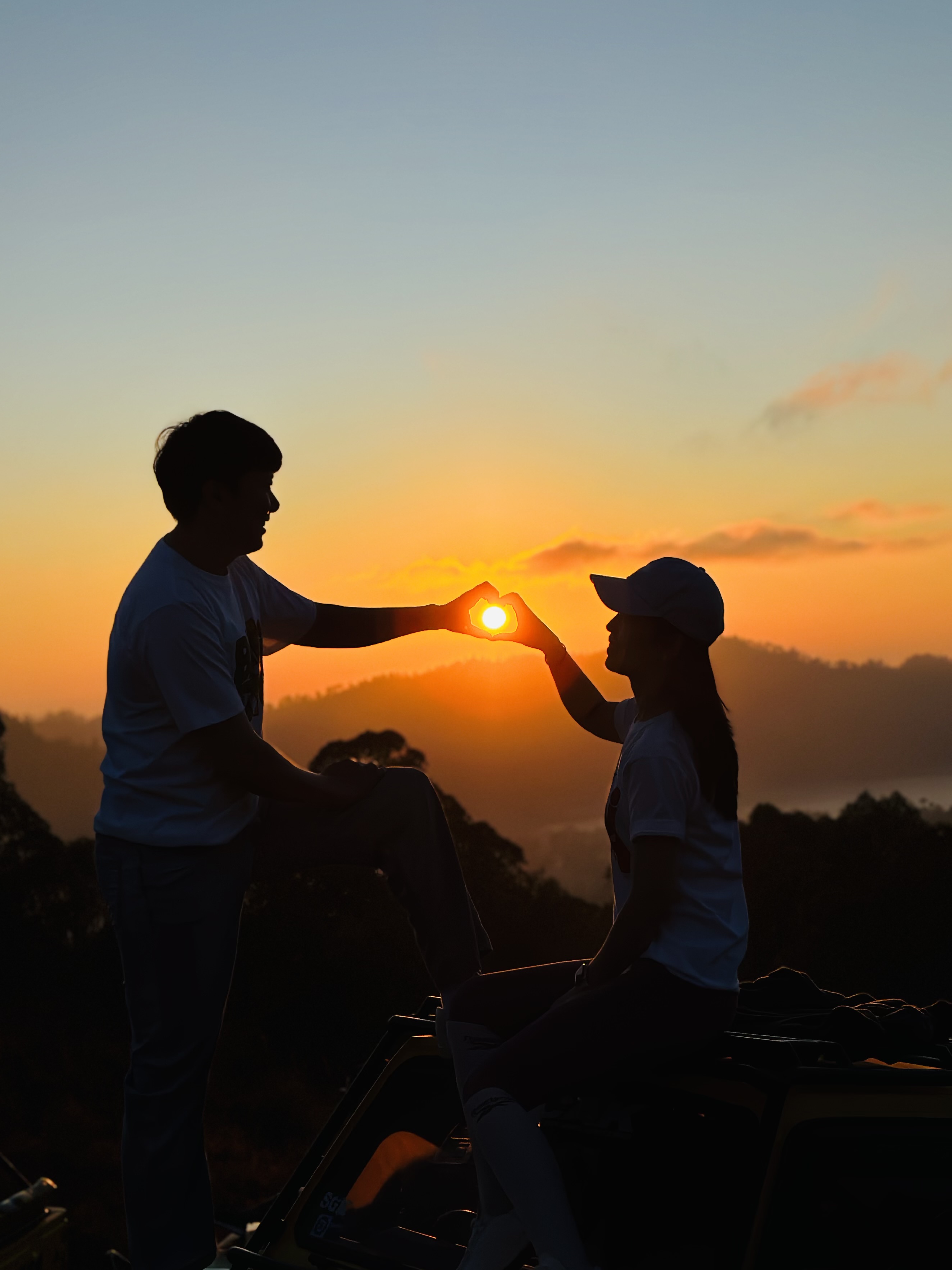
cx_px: 487
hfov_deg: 26.6
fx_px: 2017
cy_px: 615
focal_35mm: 55
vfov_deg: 34.9
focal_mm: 6.86
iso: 100
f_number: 1.78
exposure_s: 1/12048
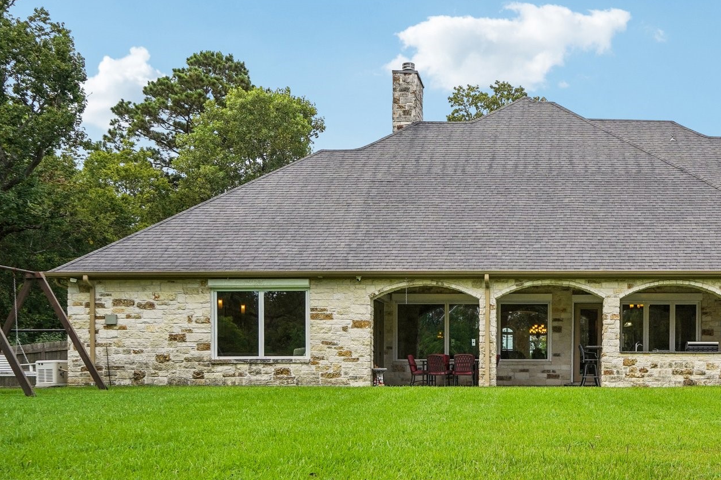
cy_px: 237
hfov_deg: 47.0
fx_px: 781
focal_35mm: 39
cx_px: 573
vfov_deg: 34.2
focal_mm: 24
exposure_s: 1/800
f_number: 8
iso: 500
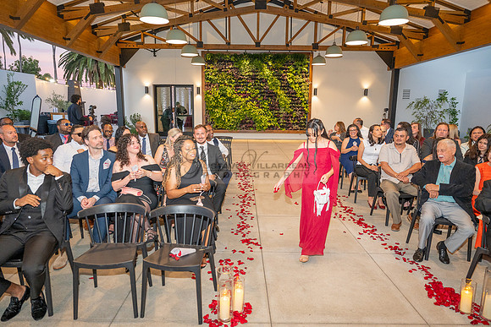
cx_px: 246
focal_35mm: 24
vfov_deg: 53.2
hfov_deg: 73.7
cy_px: 164
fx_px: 327
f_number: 3.2
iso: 1000
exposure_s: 1/200
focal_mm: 24
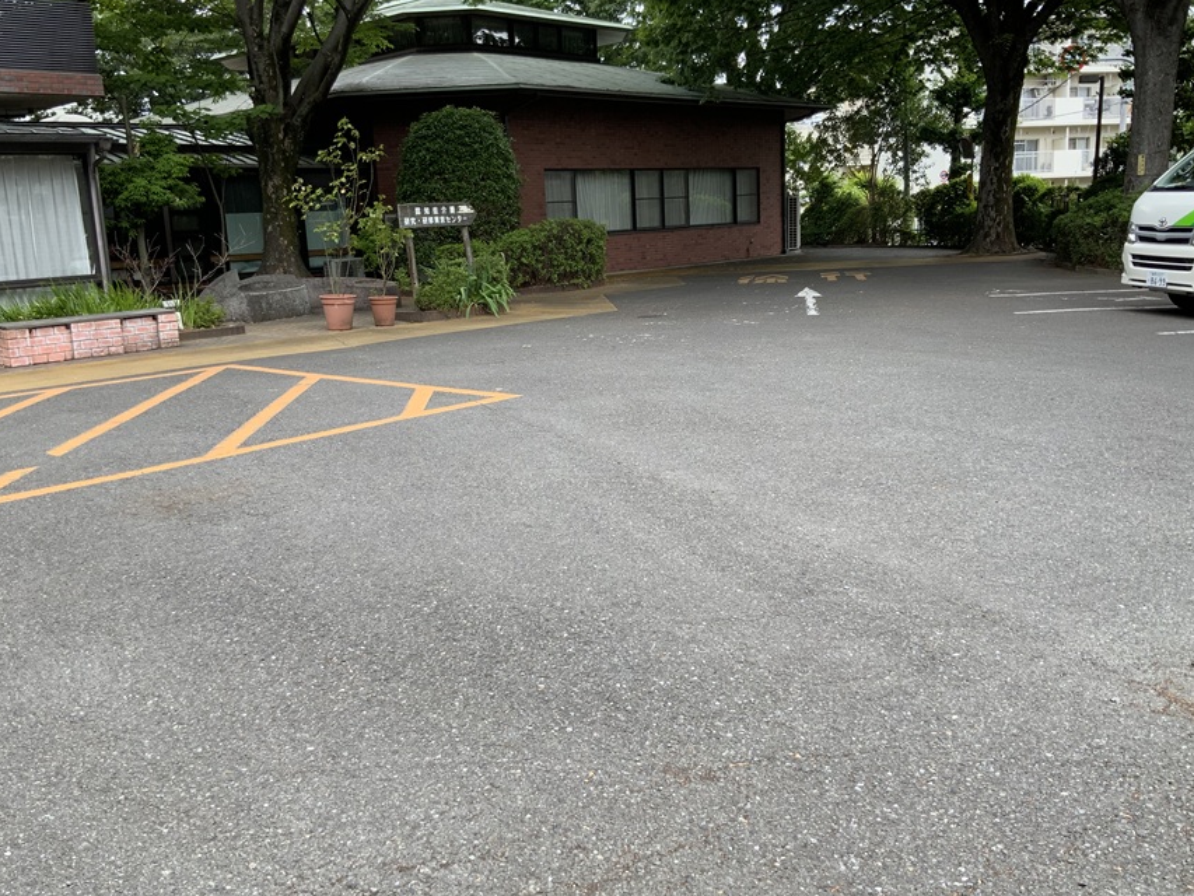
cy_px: 444
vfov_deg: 41.8
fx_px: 1173
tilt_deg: -11.5
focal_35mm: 34
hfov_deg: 53.9
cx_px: 581
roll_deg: +2.2
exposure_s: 1/248
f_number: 1.8
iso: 16
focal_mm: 3
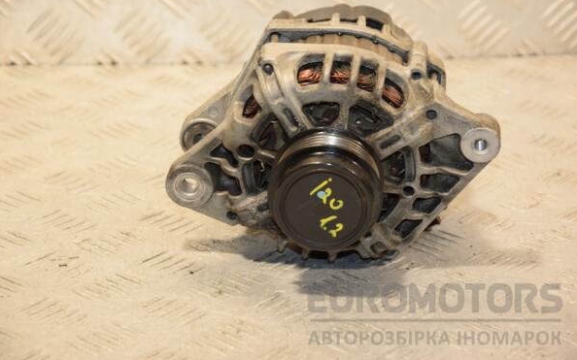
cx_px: 289
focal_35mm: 139
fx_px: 2185
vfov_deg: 9.4
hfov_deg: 15.0
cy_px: 169
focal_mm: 90
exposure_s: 1/125
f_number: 5.6
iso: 800
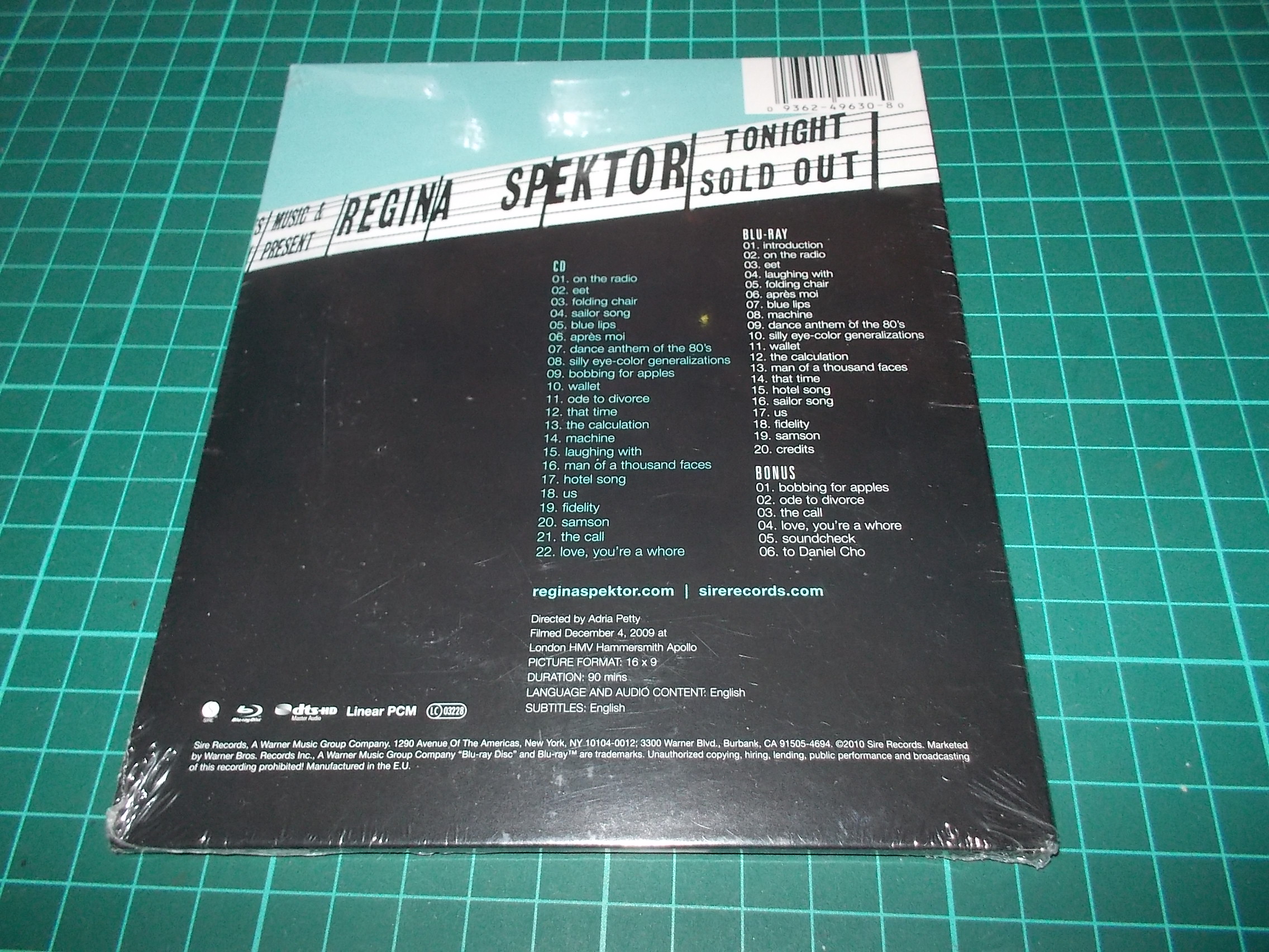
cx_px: 634
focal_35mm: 29
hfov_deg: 61.7
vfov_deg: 48.2
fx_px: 1063
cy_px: 476
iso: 200
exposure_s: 1/30
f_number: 3.3
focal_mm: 4.1
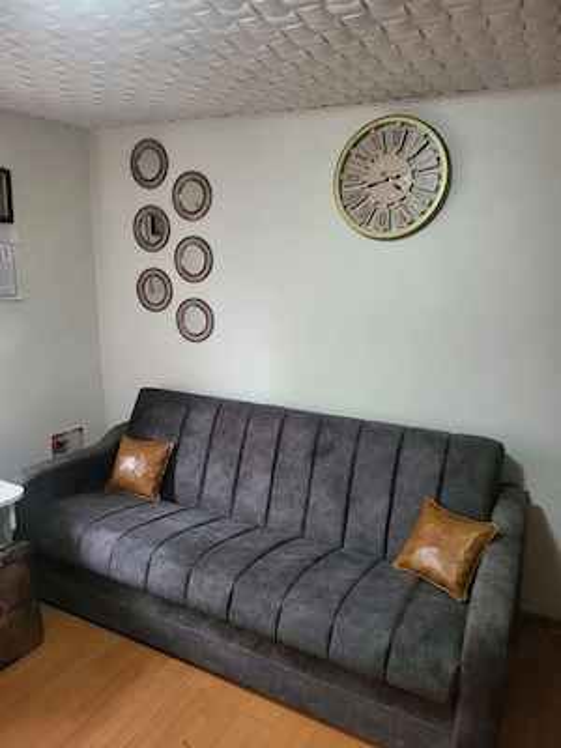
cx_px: 280
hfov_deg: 56.8
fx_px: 519
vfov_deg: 71.6
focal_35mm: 24
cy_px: 374
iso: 400
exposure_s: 1/50.3
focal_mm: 5
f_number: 1.8
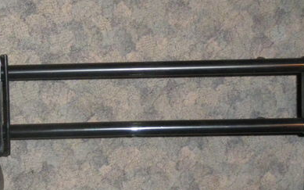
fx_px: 812
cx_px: 179
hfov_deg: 21.2
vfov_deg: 13.3
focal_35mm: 98
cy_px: 112
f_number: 3.5
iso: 400
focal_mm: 6.3
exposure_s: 1/50
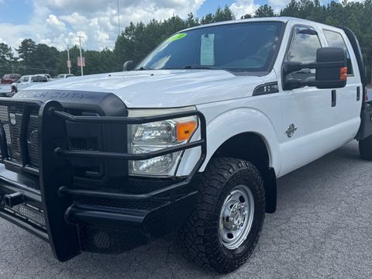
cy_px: 148
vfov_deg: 44.1
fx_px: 344
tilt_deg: -11.8
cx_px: 186
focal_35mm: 32
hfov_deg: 56.8
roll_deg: +0.4
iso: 80
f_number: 1.78
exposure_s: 1/2604
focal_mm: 6.76
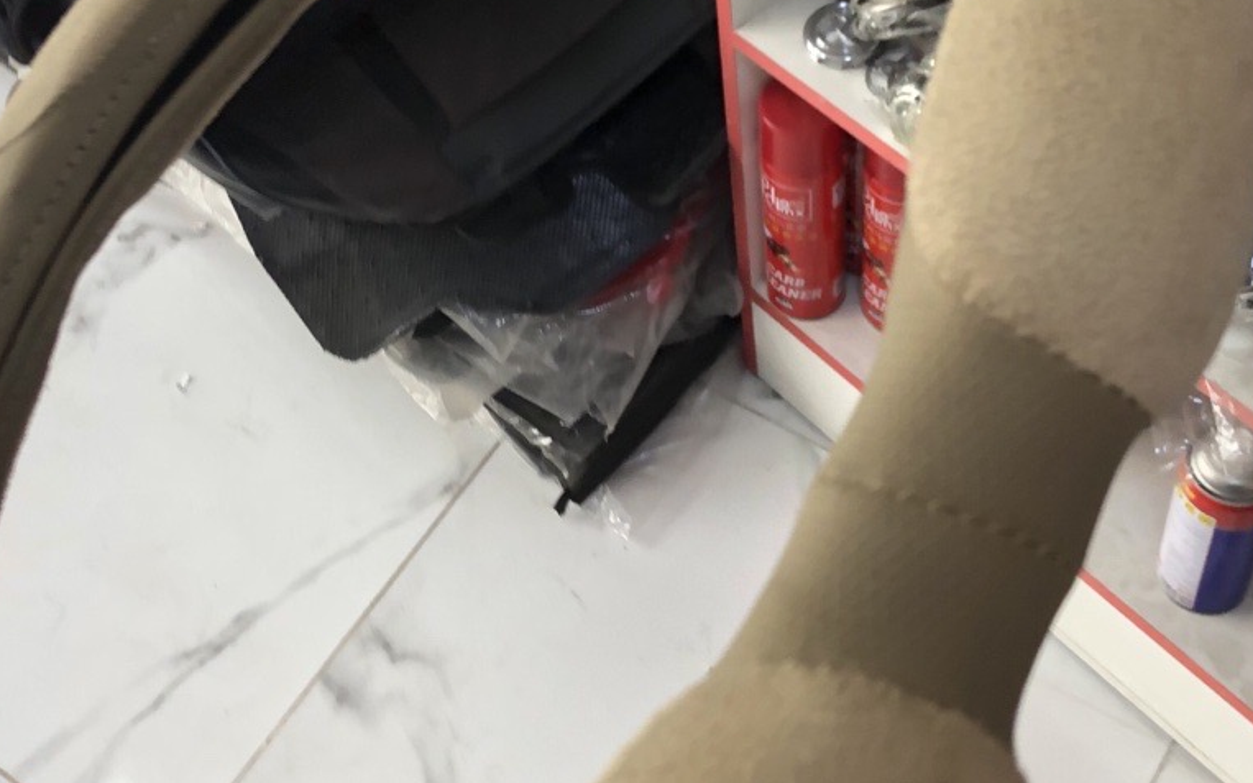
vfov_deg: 22.9
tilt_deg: -50.7
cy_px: 205
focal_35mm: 56
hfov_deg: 36.3
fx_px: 1912
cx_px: 585
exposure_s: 1/120
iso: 40
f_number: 1.8
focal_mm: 4
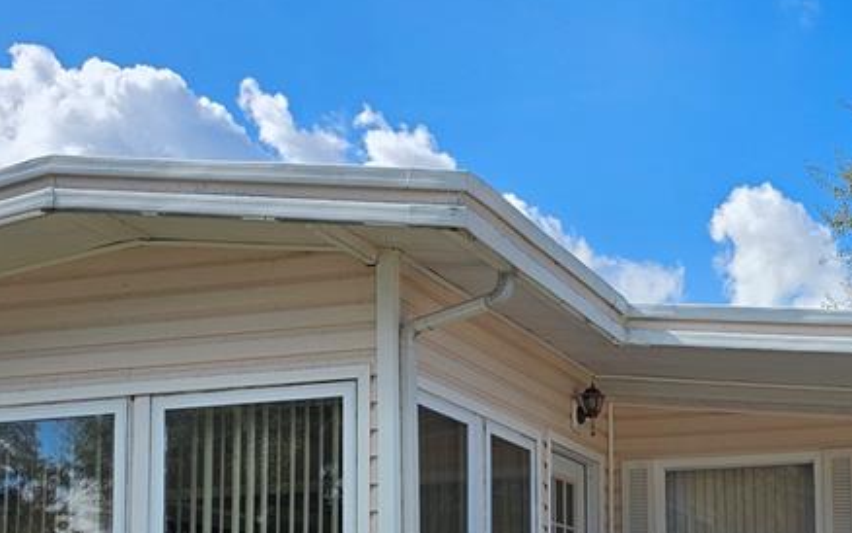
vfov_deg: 22.0
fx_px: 1324
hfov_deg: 34.0
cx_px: 741
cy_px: 515
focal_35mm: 57
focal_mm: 6.3
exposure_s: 1/624
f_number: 1.7
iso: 10
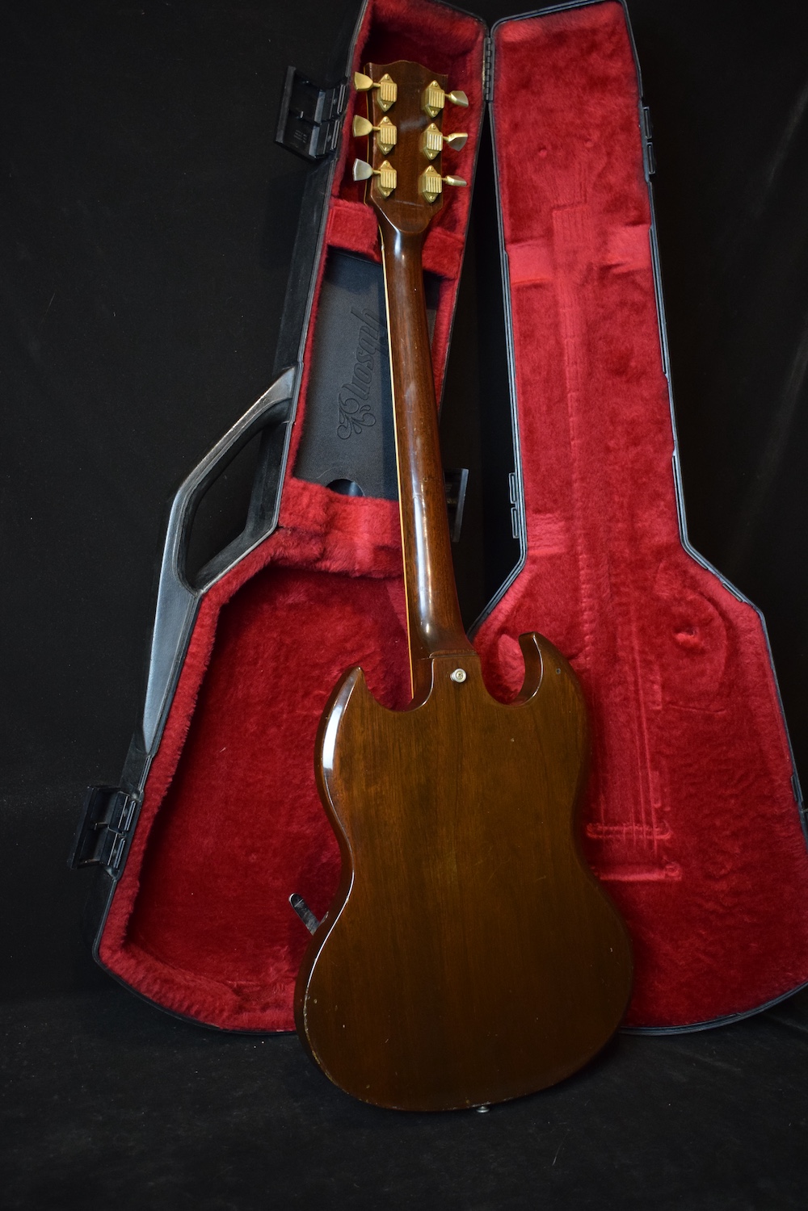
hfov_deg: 36.9
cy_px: 606
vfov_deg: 53.1
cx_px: 404
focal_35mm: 36
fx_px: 1212
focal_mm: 24
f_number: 3.8
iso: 1800
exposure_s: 1/30
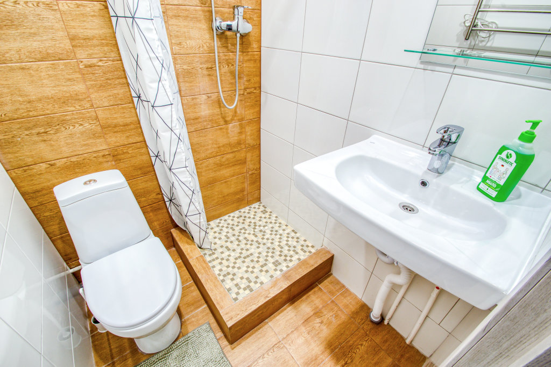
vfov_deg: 77.3
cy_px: 184
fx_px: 230
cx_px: 276
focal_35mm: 15
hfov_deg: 100.4
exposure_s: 1/2
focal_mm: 10
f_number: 11
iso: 400
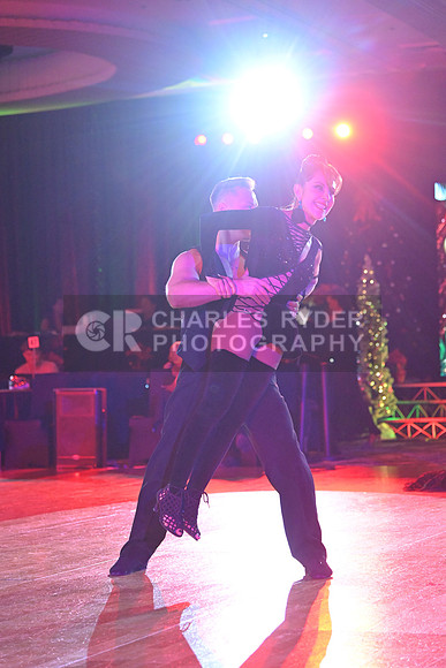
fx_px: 1820
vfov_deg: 20.8
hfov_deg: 14.0
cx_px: 223
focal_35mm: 98
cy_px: 334
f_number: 5
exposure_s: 1/400
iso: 5000
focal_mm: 98
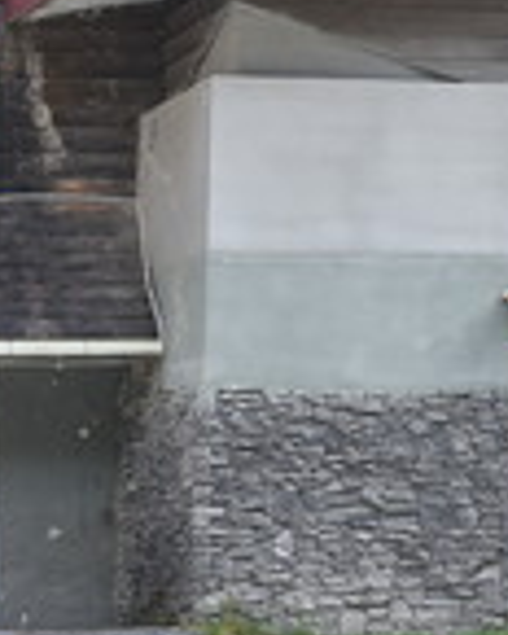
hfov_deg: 8.6
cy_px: 282
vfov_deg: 10.8
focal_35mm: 179
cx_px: 556
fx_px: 3364
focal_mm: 46
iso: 200
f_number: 5.6
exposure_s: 1/125
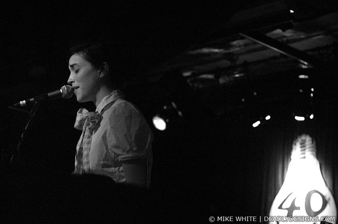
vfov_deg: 17.1
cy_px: 100
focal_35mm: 80
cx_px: 185
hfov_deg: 25.5
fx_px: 747
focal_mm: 48
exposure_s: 1/30
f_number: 2.8
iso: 1600
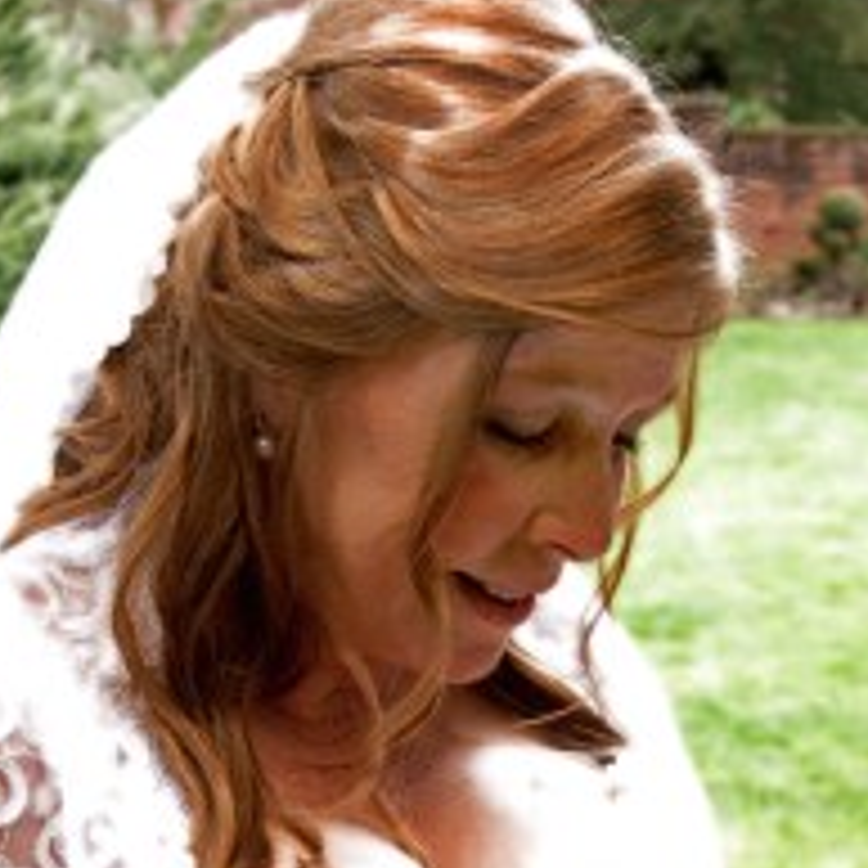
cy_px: 841
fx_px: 2099
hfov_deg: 23.4
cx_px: 391
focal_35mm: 74
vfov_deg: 22.6
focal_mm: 28
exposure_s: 1/160
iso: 200
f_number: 6.3
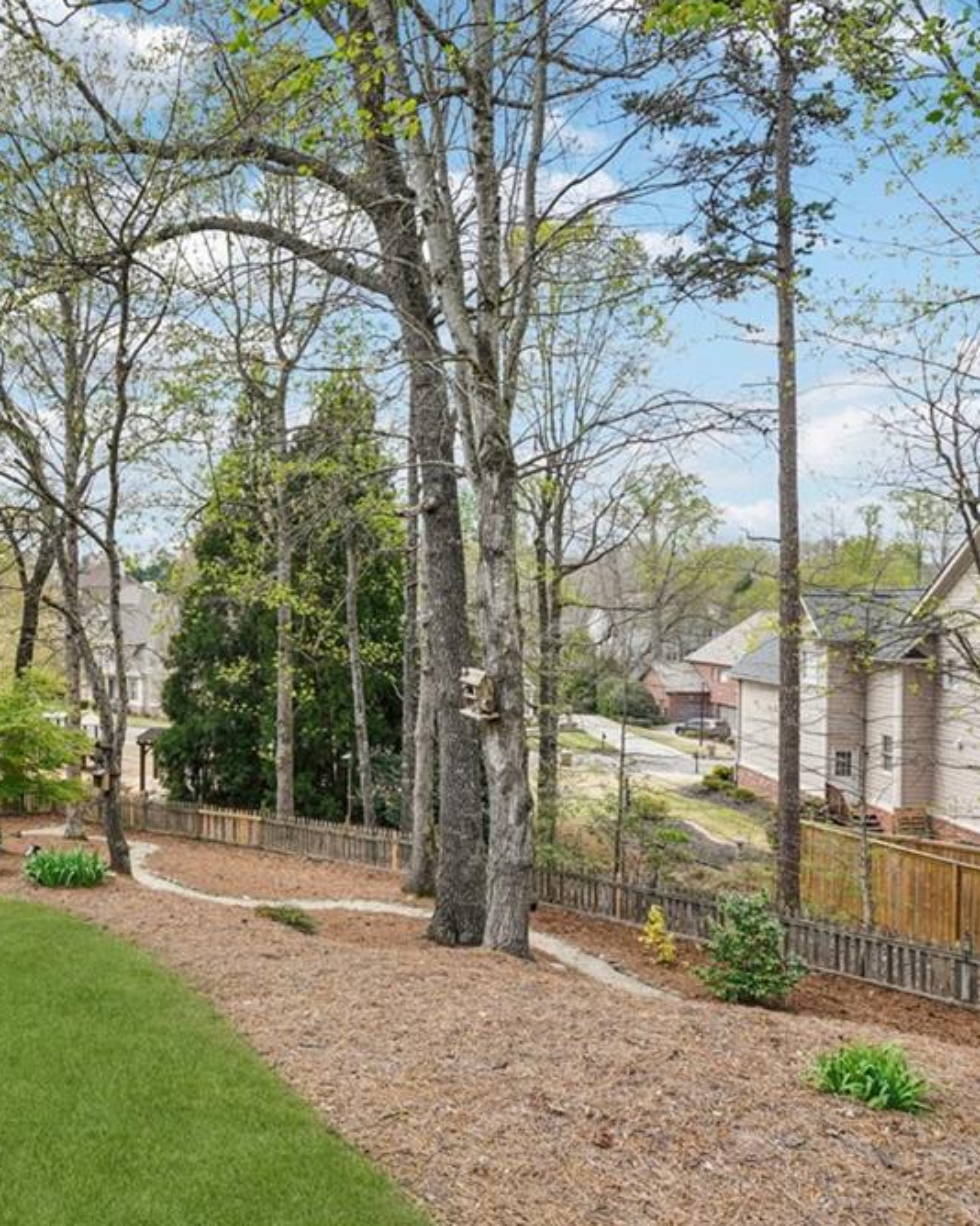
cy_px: 618
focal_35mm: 23
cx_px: 211
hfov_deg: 56.9
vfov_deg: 72.6
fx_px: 834
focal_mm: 16
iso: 125
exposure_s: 1/30
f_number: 10
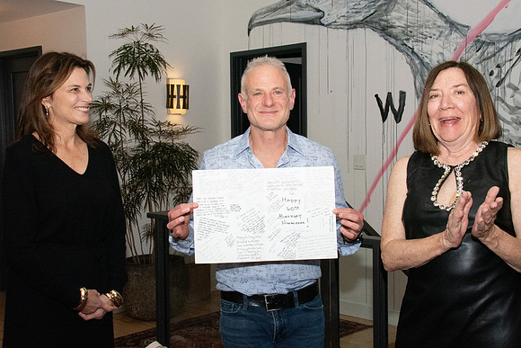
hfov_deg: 41.1
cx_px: 260
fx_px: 695
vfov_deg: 28.1
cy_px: 174
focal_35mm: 48
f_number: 14
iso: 5000
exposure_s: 1/200
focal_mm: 32
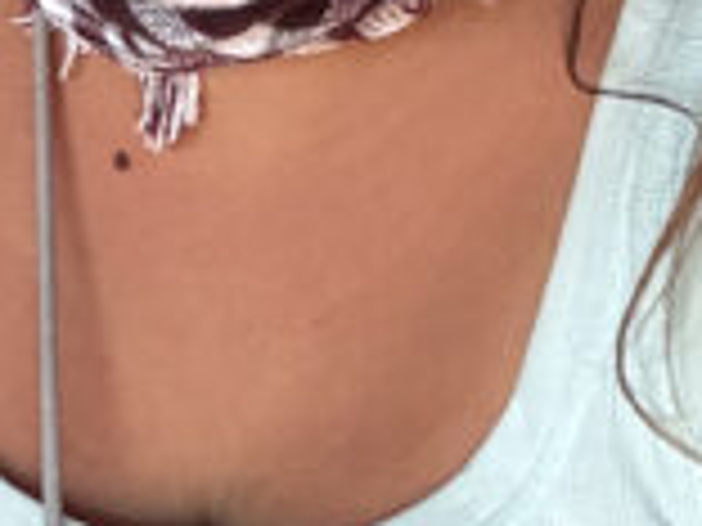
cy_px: -112
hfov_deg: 16.3
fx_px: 2292
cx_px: -256
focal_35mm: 113
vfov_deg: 12.8
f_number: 1.9
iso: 400
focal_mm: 2.69
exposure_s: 1/30
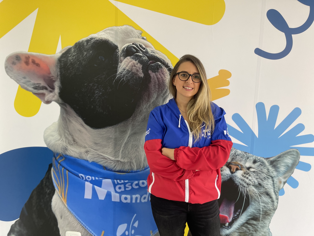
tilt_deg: -7.0
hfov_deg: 67.3
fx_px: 236
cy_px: 118
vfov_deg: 53.1
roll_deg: -1.5
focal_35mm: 26
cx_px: 157
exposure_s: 1/60
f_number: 1.6
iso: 160
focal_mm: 5.1
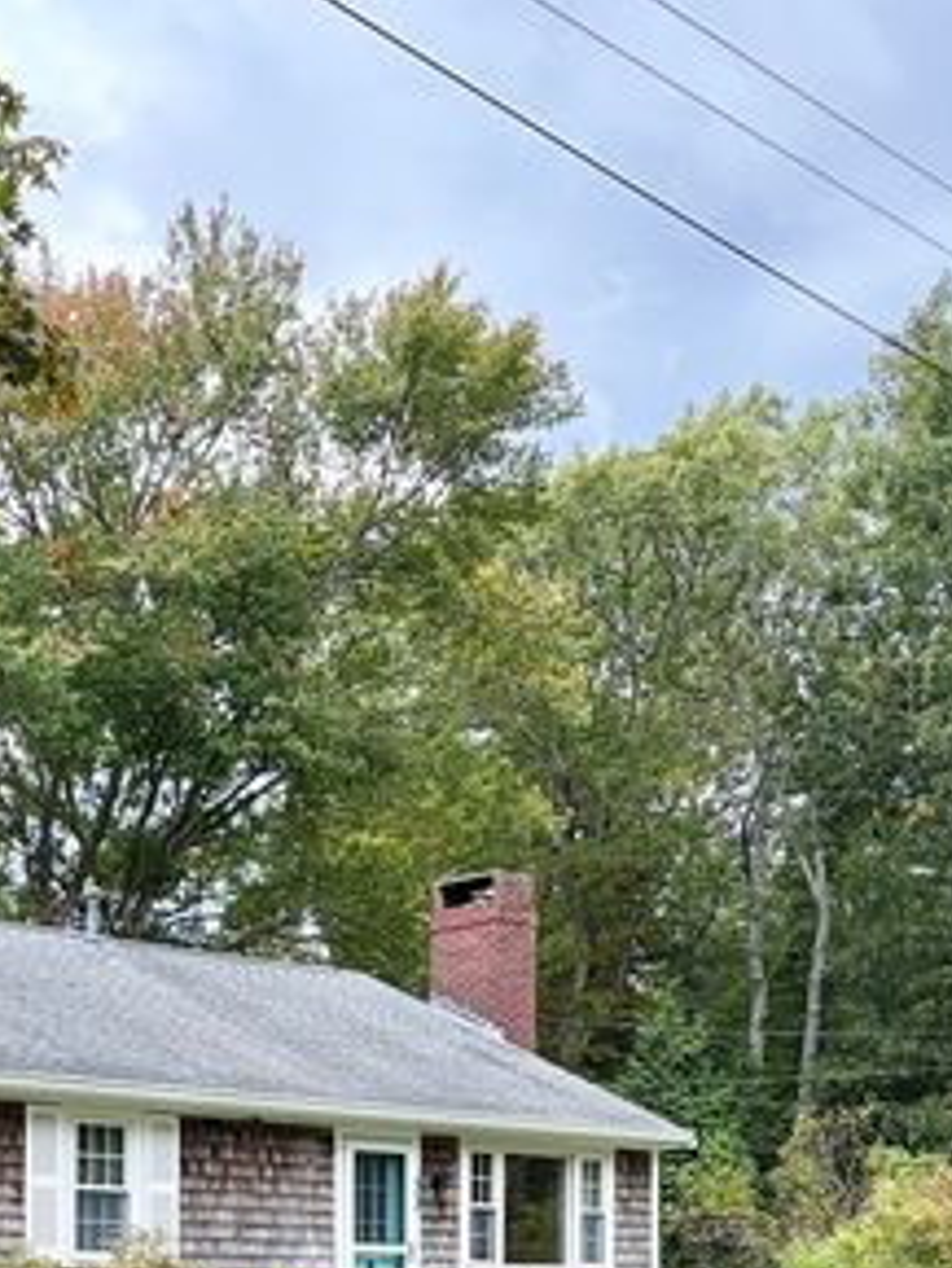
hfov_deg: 23.4
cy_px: 1318
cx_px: 0
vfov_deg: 29.6
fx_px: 2199
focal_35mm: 60
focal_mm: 5.96
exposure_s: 1/756
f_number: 1.6
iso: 64
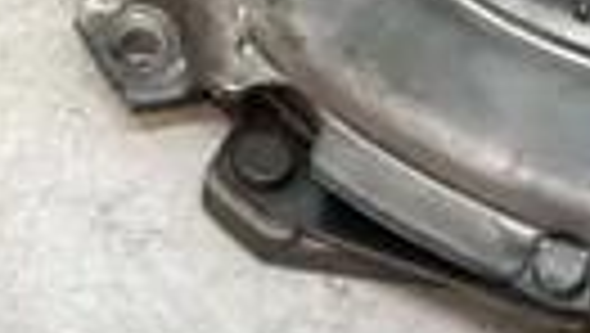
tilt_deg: -44.0
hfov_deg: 15.4
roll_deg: +0.7
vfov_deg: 8.4
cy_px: -324
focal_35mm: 138
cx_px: 90
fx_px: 2161
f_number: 1.6
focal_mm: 4.2
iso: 125
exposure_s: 1/100
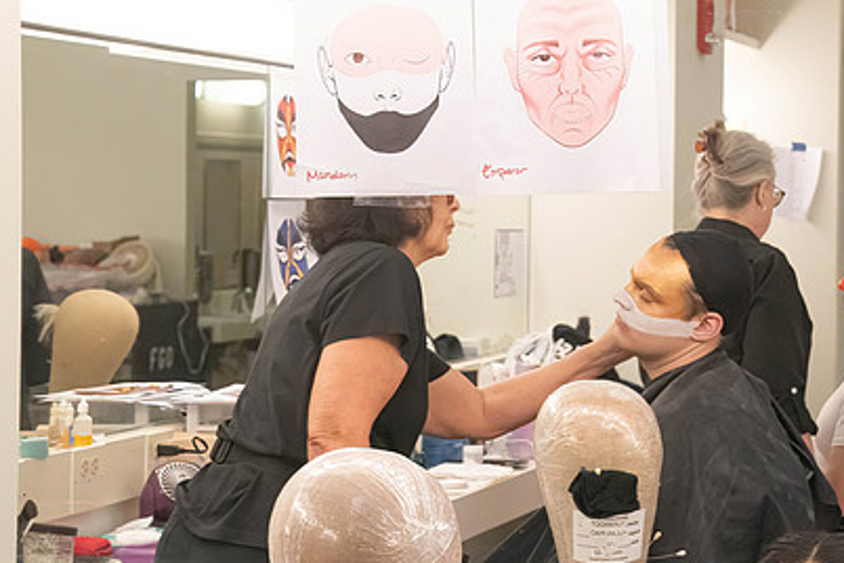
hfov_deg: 20.2
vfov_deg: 13.6
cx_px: 550
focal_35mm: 101
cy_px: 268
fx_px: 2368
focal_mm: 70
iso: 16000
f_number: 9
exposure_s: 1/500
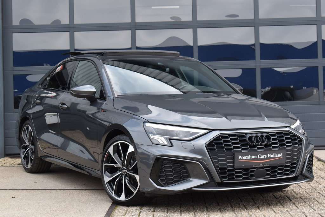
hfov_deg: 26.0
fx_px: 705
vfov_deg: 17.5
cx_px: 162
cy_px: 108
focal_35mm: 78
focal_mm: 52
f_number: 8
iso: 280
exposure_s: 1/250
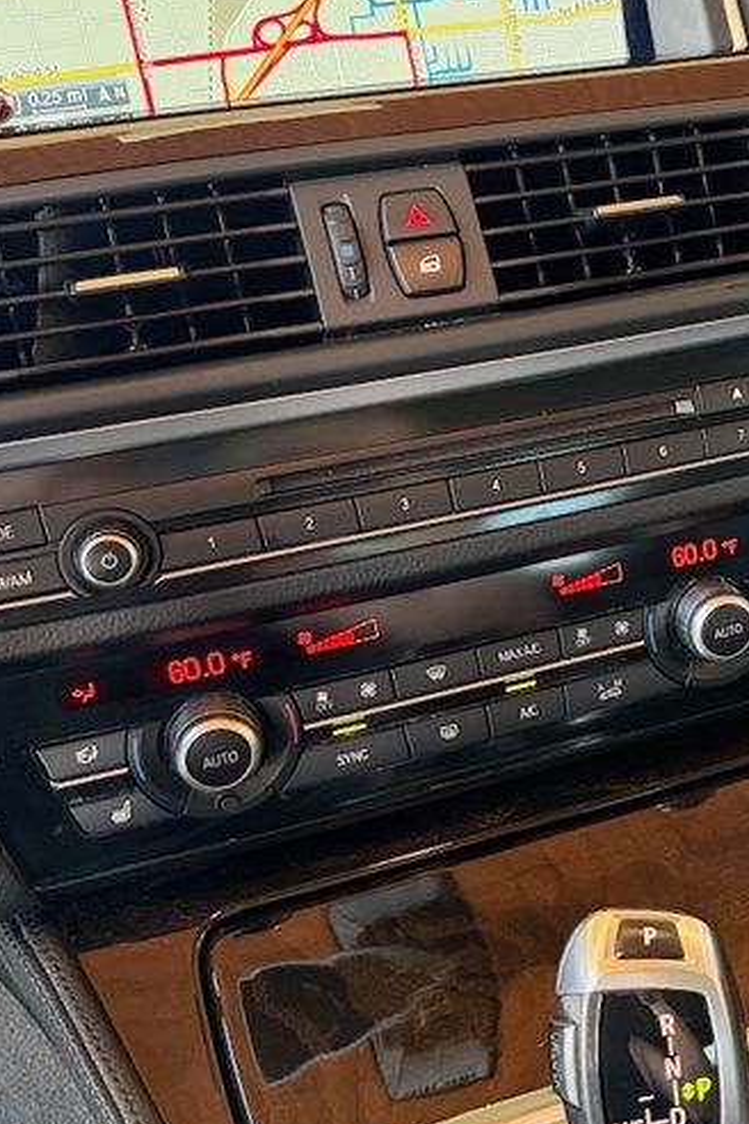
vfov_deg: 38.1
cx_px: 829
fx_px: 1623
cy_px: 464
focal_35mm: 52
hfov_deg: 24.2
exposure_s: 1/60
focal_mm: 6.76
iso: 400
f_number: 1.78
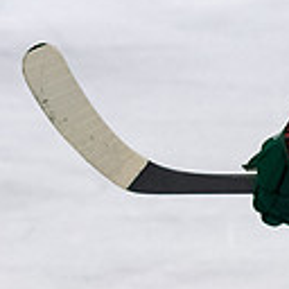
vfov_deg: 2.0
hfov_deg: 2.0
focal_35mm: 880
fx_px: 8312
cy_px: -25
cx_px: 594
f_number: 3.5
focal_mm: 100
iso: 1800
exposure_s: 1/800
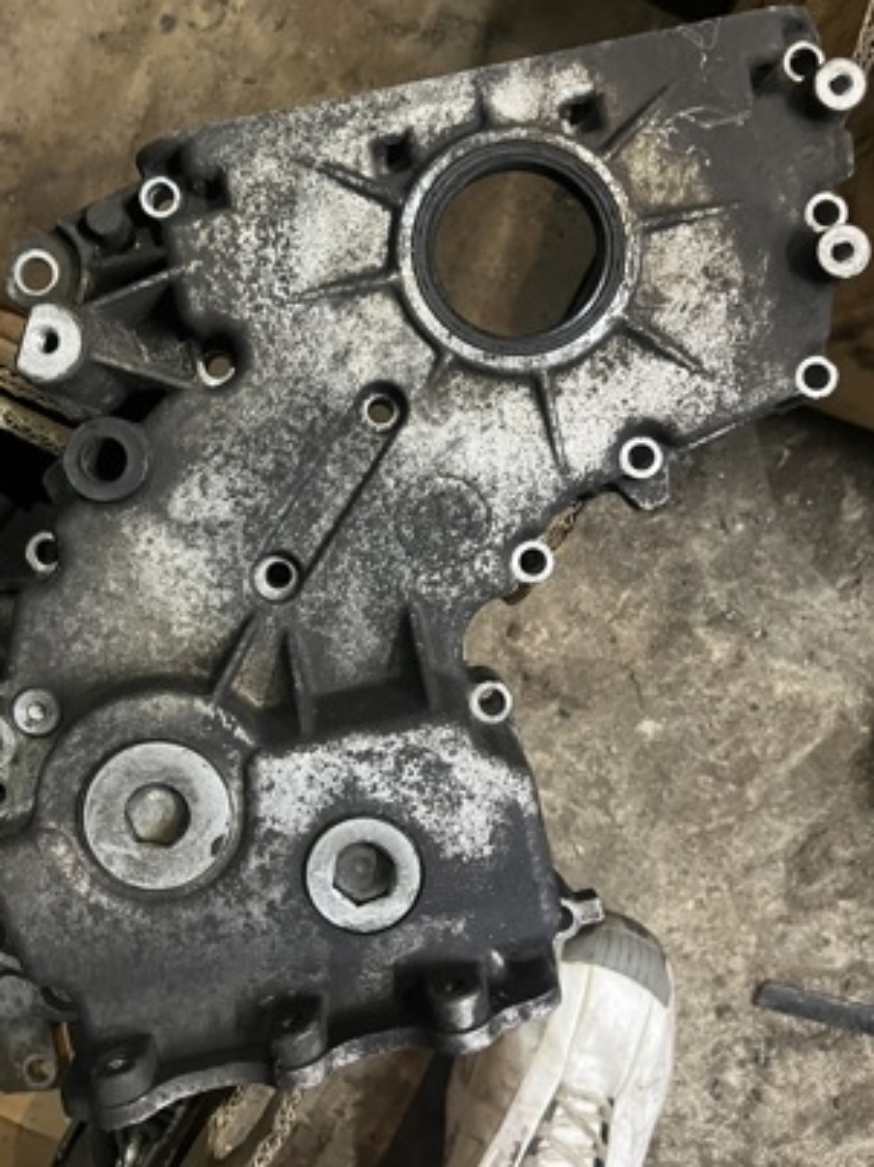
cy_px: 504
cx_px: 370
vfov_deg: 58.2
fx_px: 1044
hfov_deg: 45.3
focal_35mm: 31
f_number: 1.6
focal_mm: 5.1
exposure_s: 1/25
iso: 500
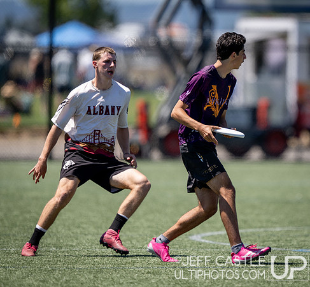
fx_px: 5974
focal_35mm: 612
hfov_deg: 3.0
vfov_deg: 2.7
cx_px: 244
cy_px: 122
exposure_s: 1/2000
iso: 72
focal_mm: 400
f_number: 2.8
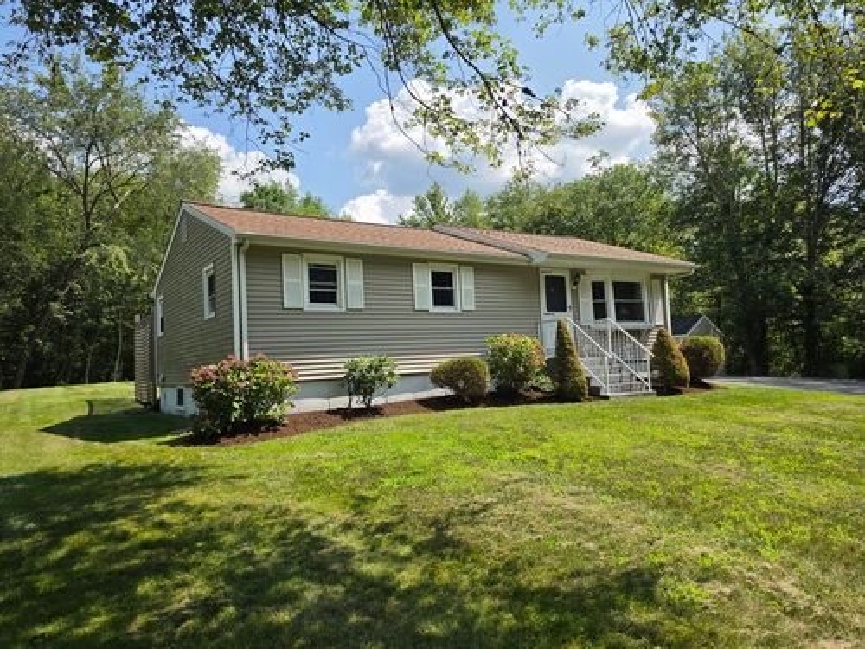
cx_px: 432
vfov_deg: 58.9
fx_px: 575
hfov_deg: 73.9
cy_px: 324
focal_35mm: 23
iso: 64
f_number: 1.4
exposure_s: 1/6352
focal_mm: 6.5
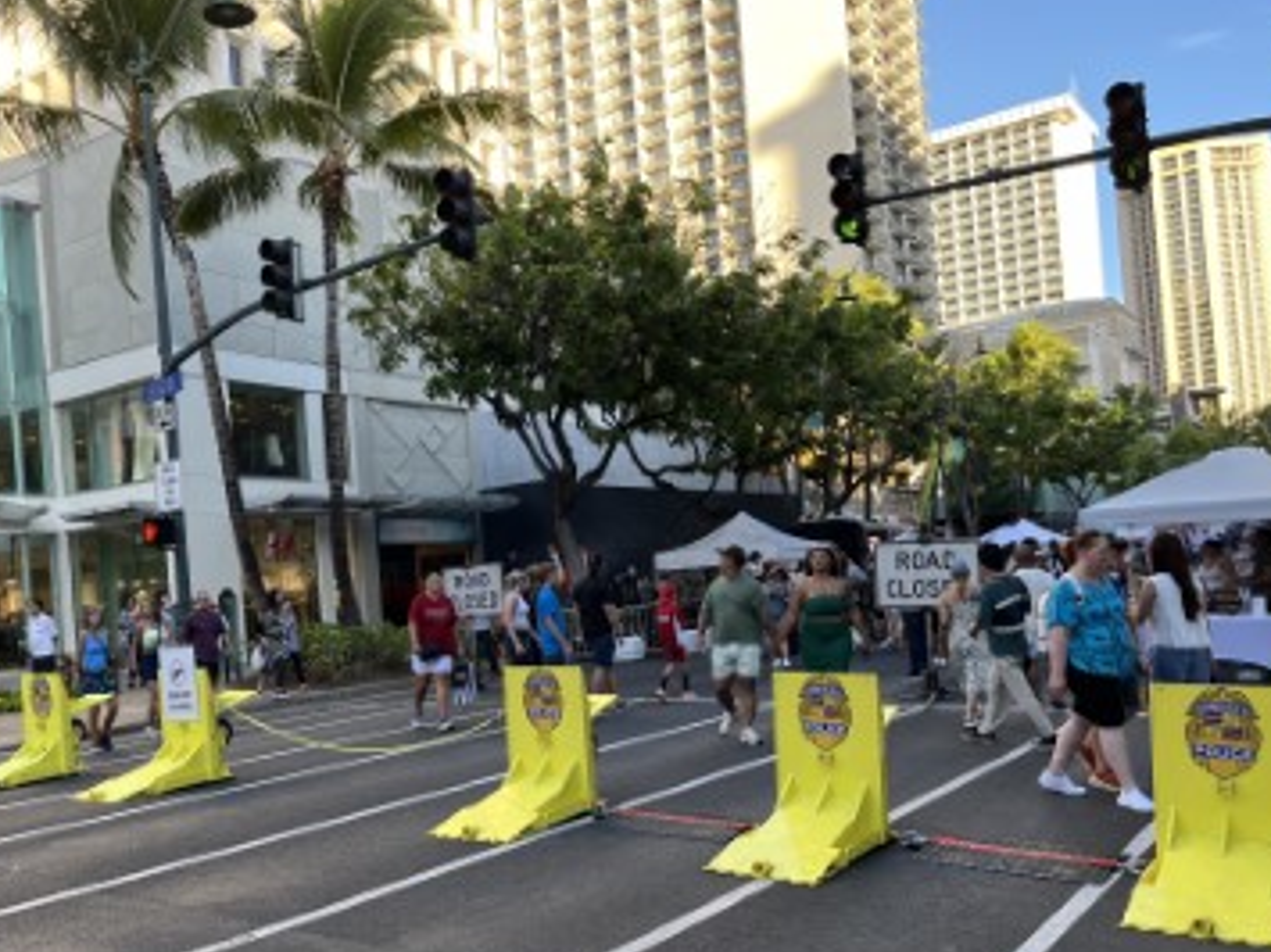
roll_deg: +3.8
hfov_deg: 55.1
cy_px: 576
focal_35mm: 33
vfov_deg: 42.7
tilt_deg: +2.5
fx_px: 1211
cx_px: 526
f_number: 1.6
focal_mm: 5.1
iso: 50
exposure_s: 1/330
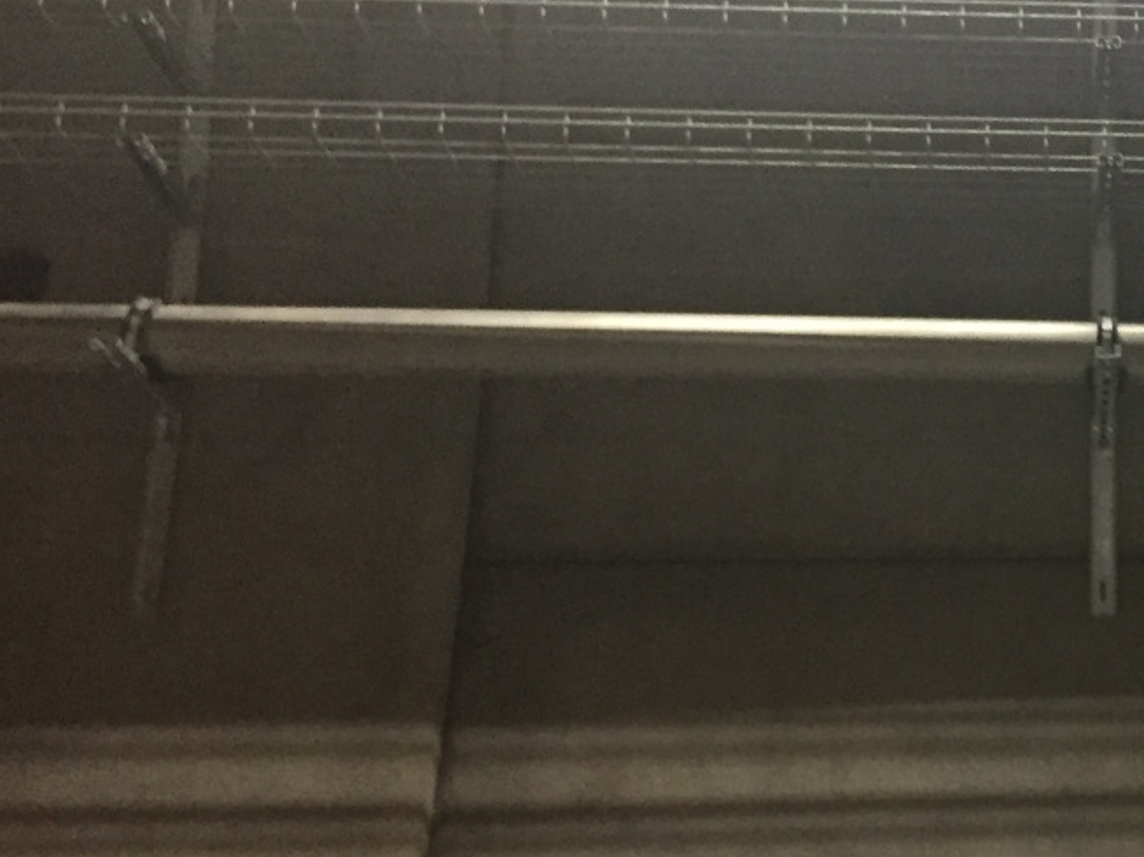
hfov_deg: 25.0
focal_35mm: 71
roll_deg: +1.1
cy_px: 255
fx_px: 2346
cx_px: 1331
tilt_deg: +26.2
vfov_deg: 20.6
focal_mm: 4.15
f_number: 2.2
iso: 250
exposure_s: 1/25
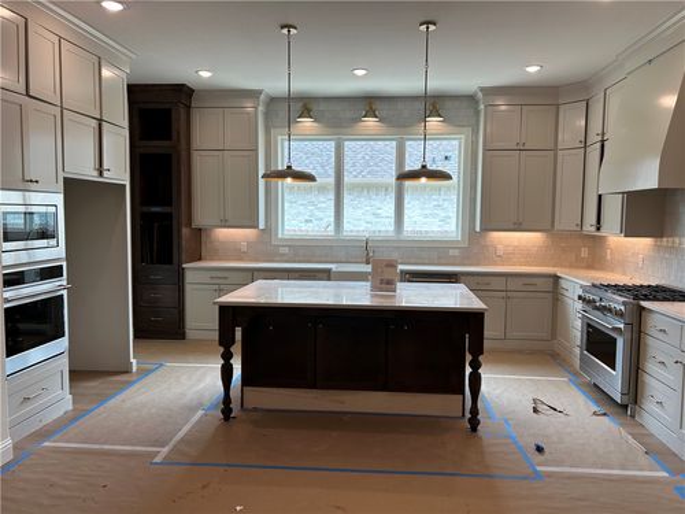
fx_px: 515
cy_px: 257
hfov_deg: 67.3
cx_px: 342
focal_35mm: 26
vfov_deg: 53.1
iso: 40
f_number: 1.5
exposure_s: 1/156
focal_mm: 5.7
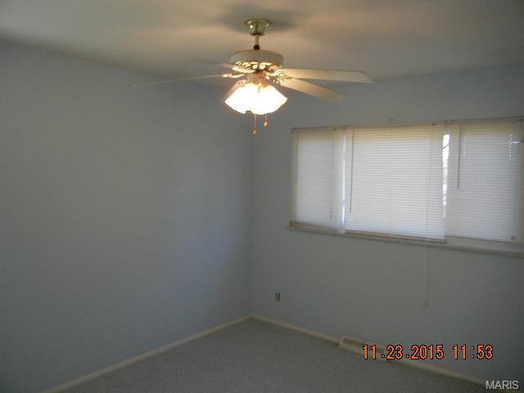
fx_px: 454
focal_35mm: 30
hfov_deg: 60.0
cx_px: 262
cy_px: 196
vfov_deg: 46.8
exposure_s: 1/102
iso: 160
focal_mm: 5.4
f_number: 3.5
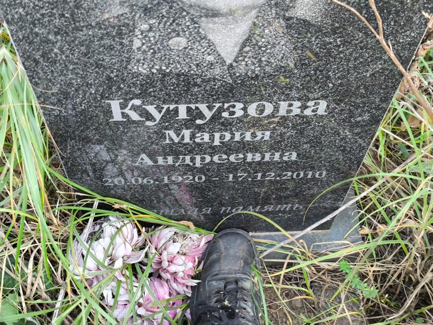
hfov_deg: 38.2
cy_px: 162
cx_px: 216
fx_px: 626
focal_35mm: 50
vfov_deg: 29.1
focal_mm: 4.71
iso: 125
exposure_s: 1/50
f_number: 1.7
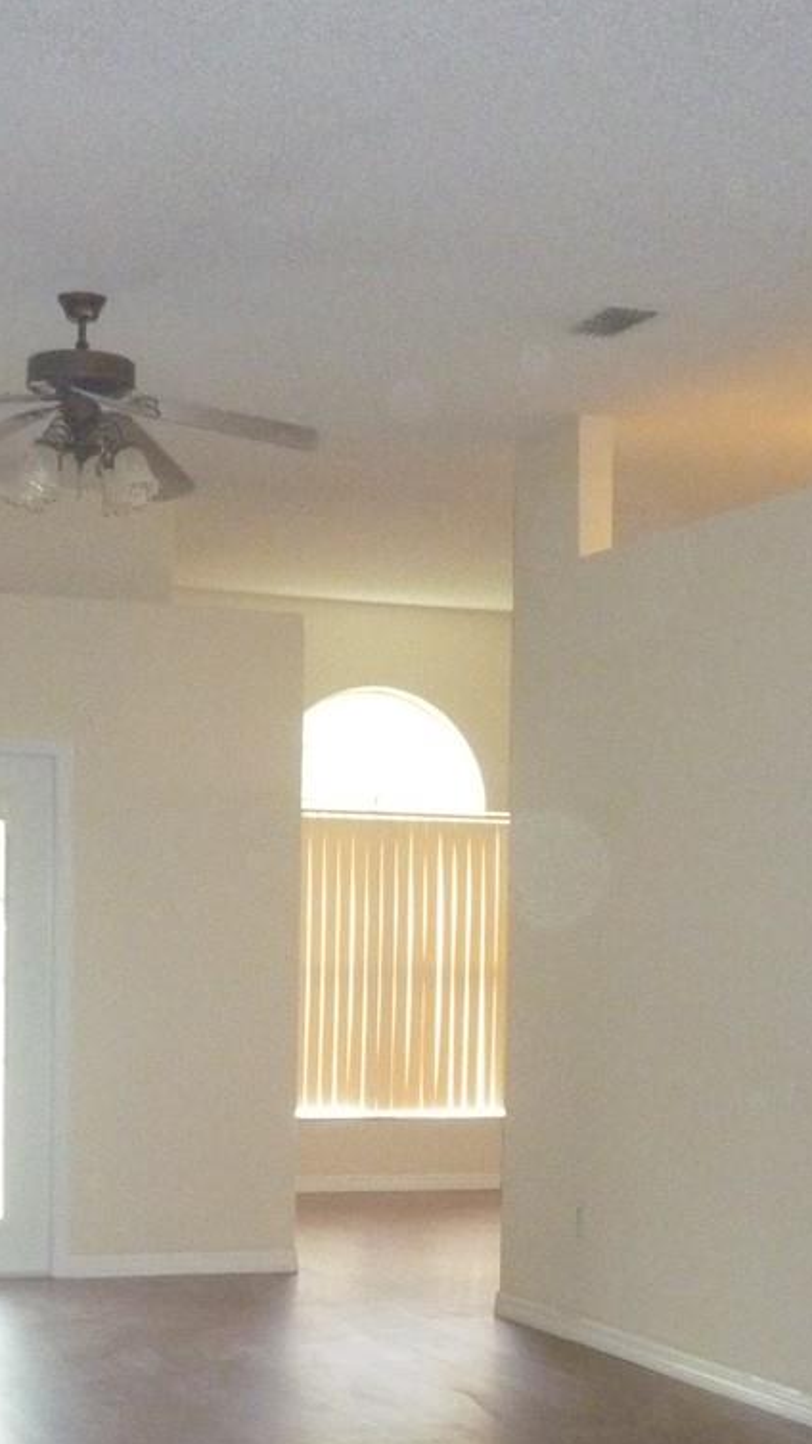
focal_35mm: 67
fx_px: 2565
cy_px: 1099
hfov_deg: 18.0
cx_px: 485
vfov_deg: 30.9
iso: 640
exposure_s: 1/30
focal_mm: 5.2
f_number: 3.3
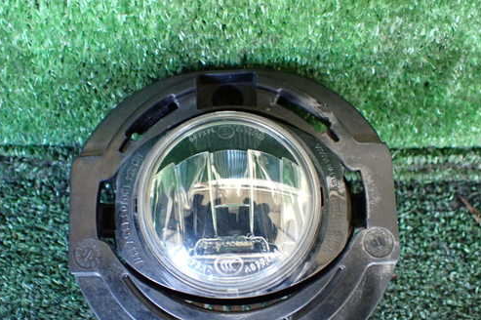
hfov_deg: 50.7
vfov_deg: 34.9
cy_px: 196
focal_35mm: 38
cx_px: 232
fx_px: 507
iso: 800
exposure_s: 1/40
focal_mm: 5.4
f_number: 2.3
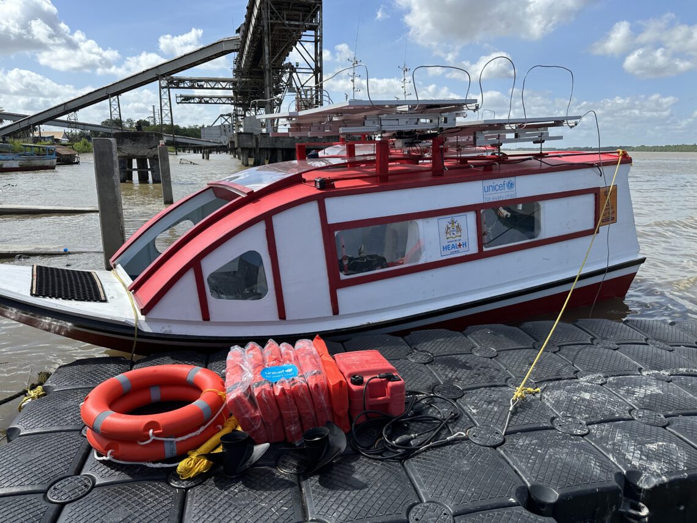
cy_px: 262
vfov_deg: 56.8
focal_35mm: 24
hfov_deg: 71.6
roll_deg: -0.3
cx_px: 348
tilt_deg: -12.3
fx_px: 483
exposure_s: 1/4348
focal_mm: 6.86
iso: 80
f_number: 1.78
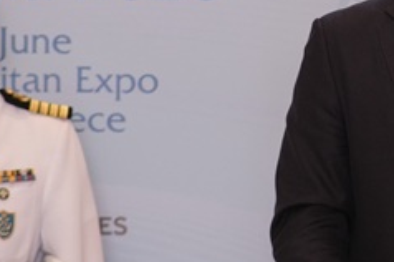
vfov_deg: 2.9
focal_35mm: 474
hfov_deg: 4.3
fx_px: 5181
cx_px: 468
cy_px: 23
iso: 1000
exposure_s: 1/250
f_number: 2
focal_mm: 85
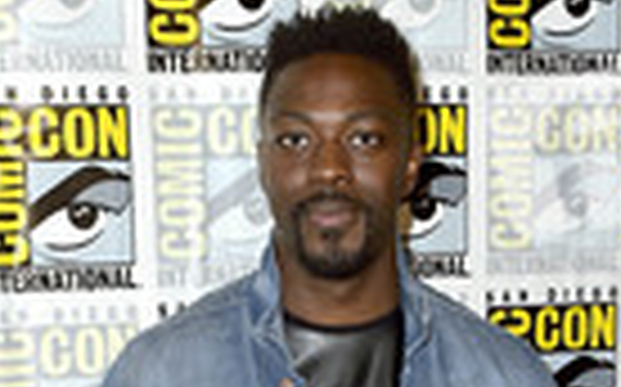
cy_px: 810
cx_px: 313
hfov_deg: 25.9
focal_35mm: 80
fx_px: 1353
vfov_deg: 13.5
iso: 200
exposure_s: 1/250
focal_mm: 27
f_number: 6.3
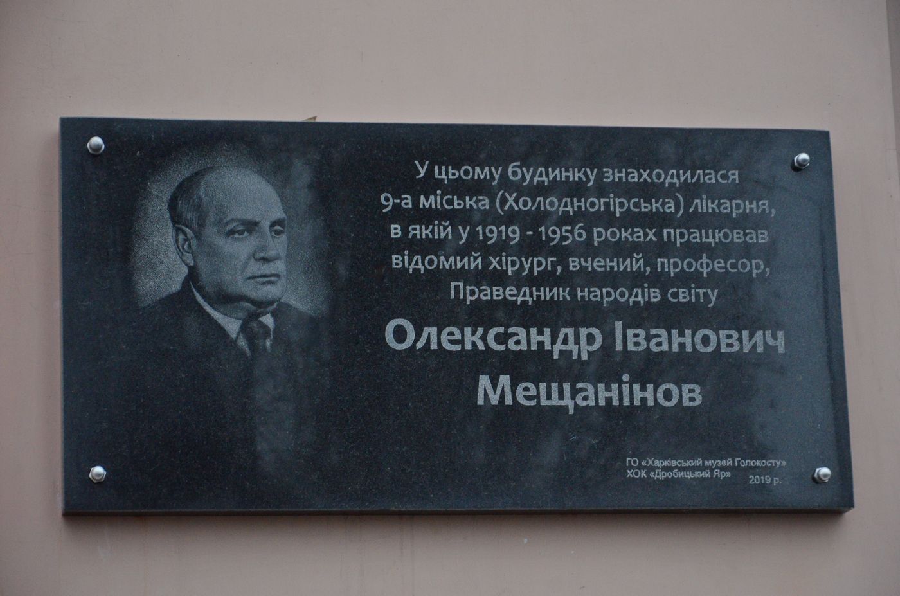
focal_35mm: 112
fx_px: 2806
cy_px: 298
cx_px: 450
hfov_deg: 18.2
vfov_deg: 12.1
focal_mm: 75
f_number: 5.3
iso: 800
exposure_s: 1/250
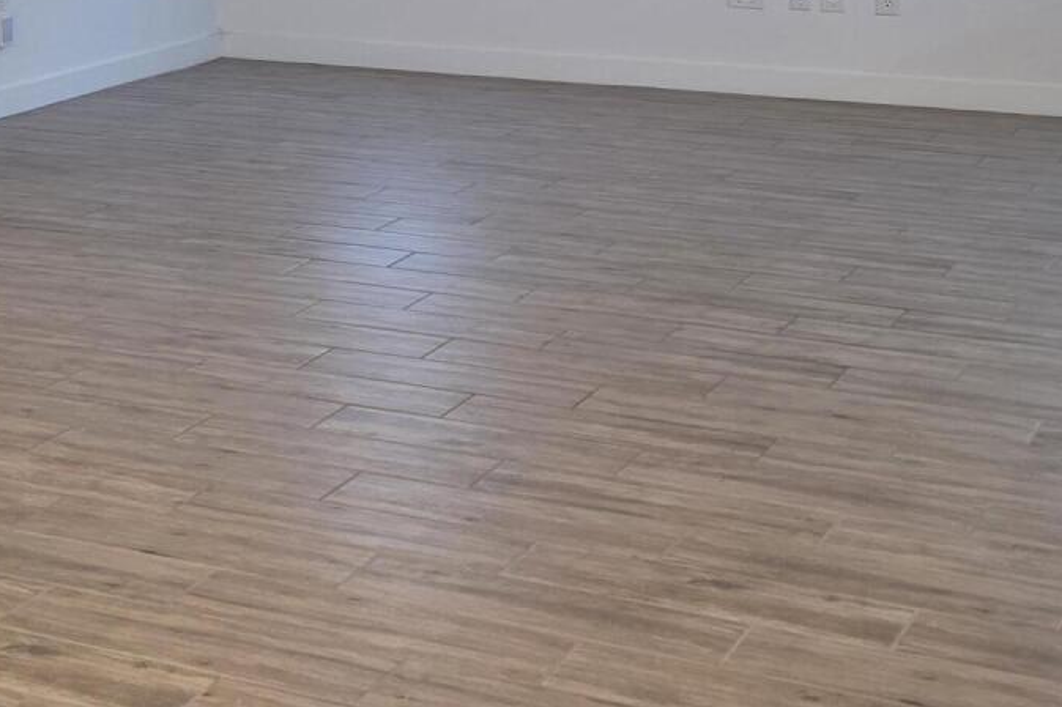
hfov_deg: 28.4
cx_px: 482
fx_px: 2094
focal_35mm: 71
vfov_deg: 18.8
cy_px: 66
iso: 320
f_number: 1.7
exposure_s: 1/120
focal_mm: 6.3
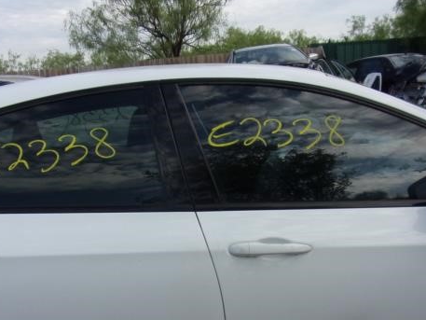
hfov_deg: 44.8
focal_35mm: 42
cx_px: 211
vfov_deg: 34.0
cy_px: 219
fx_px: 517
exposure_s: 1/550
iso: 80
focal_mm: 4.3
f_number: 3.3
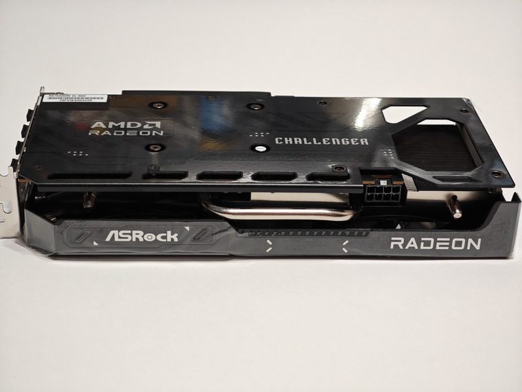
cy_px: 196
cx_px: 261
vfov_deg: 19.6
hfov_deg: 26.0
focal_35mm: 75
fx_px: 1131
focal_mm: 12.28
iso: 320
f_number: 1.8
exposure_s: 1/100
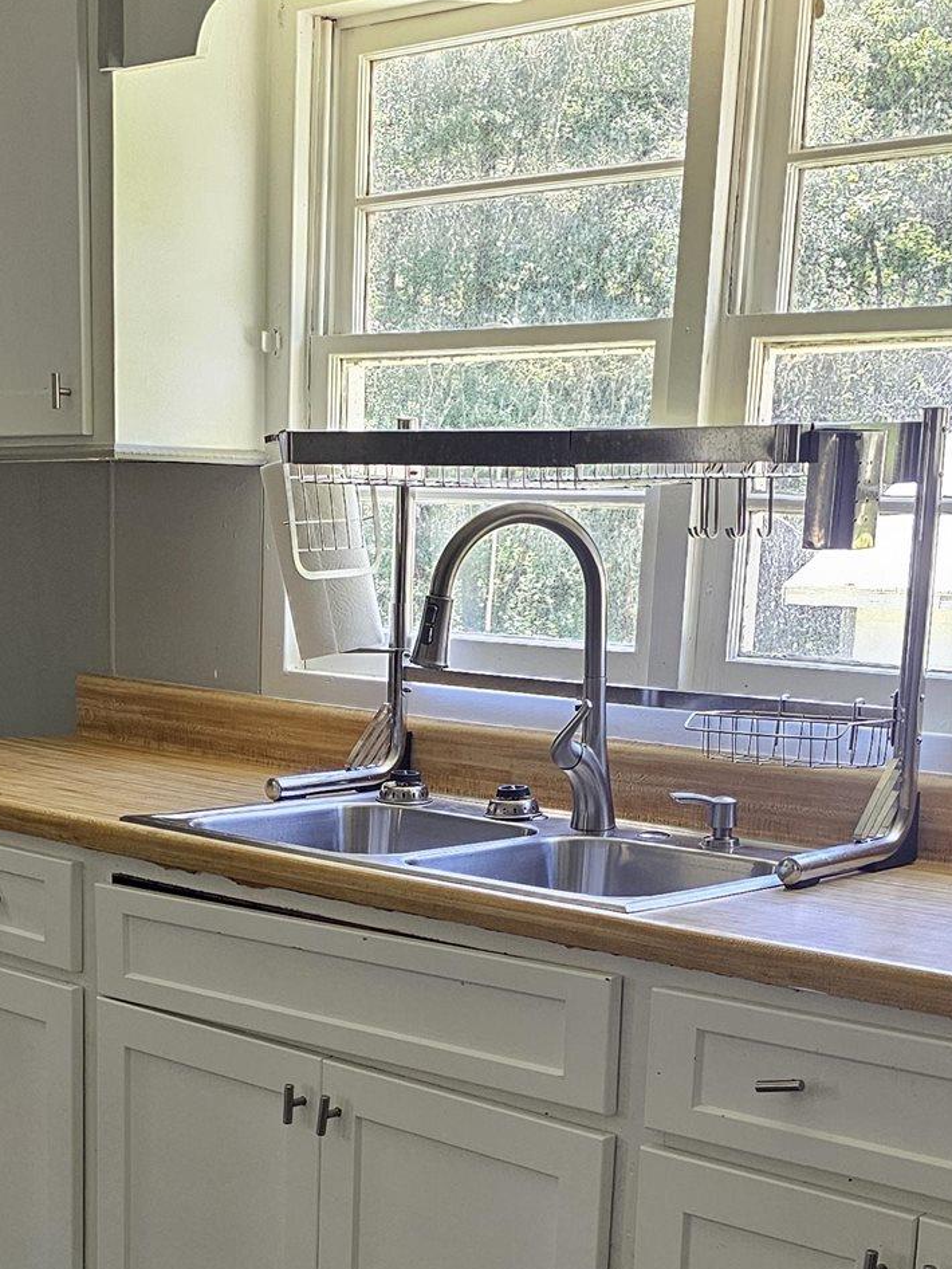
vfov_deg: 33.1
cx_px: 322
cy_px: 1064
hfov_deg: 26.0
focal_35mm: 56
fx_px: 2053
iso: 250
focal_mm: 6.3
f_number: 1.7
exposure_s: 1/170
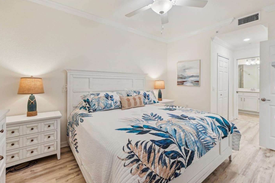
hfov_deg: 96.8
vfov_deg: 73.4
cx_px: 140
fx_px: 122
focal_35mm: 16
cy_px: 82
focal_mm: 14
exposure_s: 1/20
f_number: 8
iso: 400
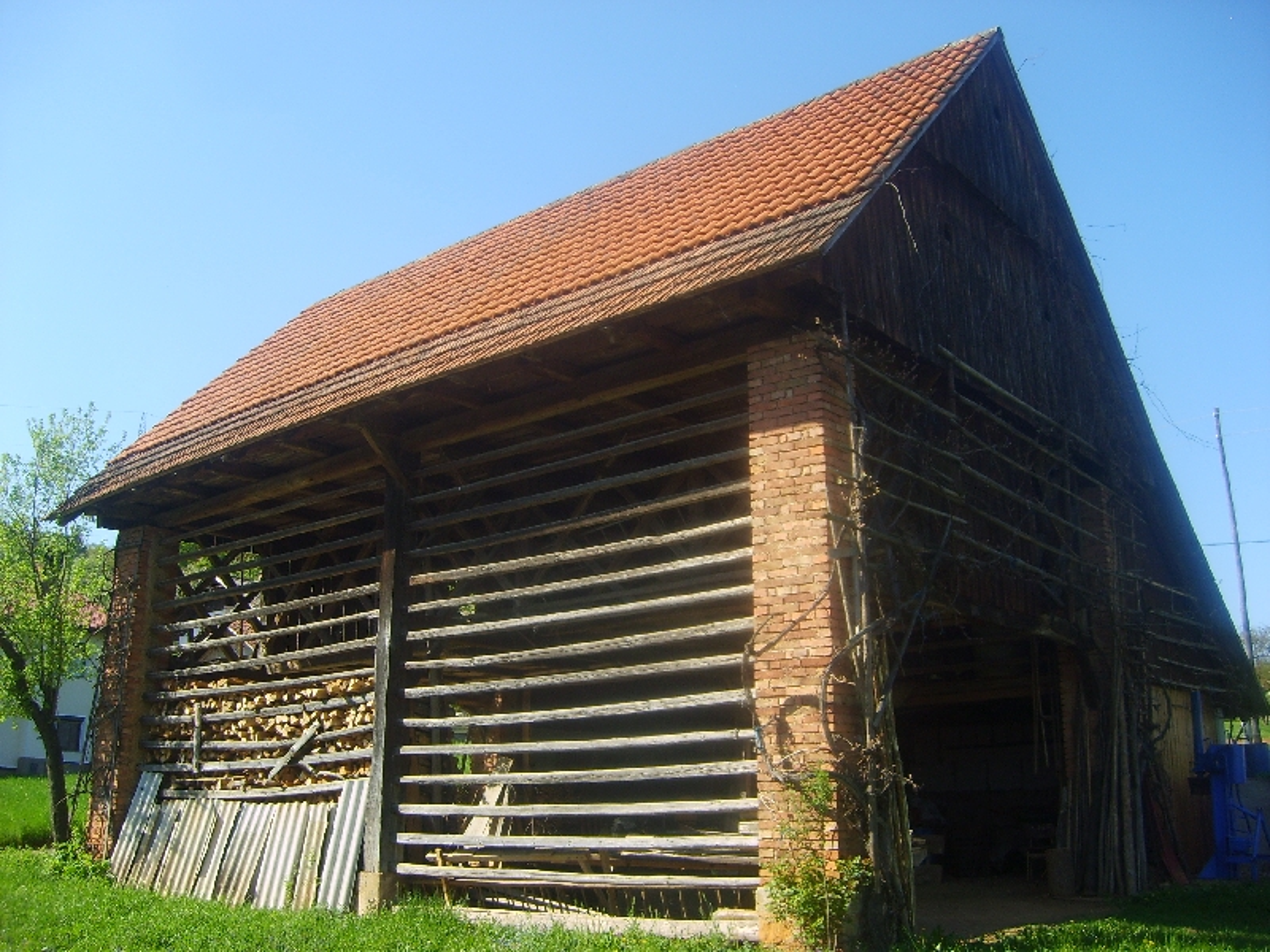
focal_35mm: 35
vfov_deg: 40.7
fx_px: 1284
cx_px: 635
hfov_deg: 52.6
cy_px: 476
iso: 50
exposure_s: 1/500
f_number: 2.8
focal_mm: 5.8
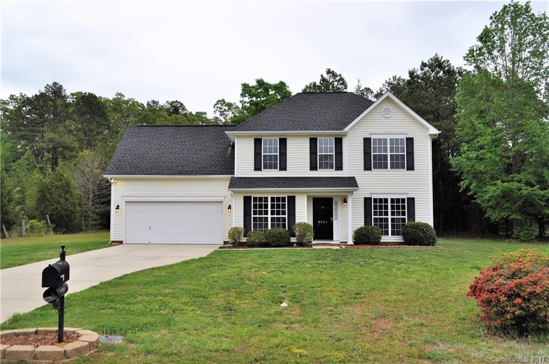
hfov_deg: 57.3
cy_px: 182
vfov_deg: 39.8
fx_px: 502
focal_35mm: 33
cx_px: 274
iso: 200
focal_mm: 22
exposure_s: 1/250
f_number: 8
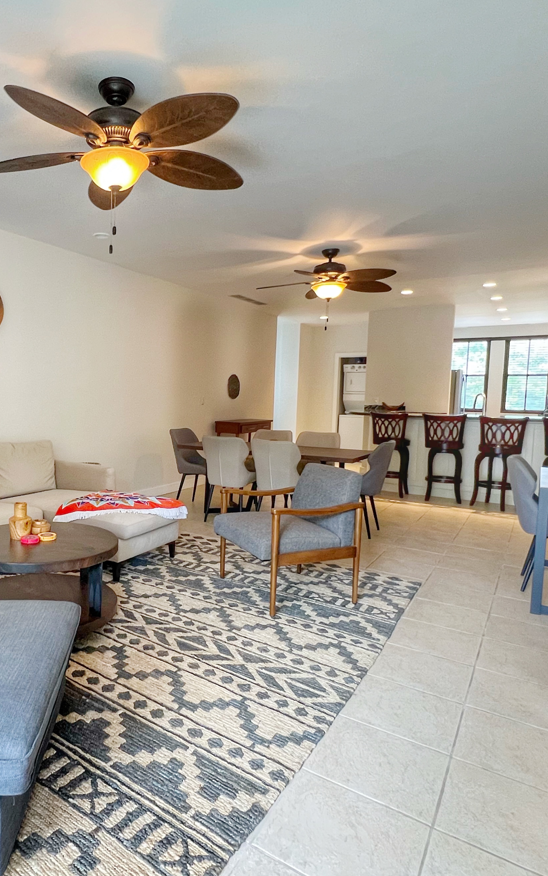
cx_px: 140
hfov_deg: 54.7
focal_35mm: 21
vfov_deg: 82.3
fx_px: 502
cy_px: 439
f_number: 1.8
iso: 160
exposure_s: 1/60
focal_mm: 1.57
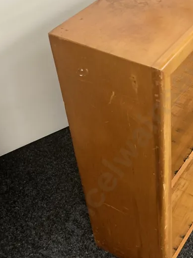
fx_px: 409
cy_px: 103
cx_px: 166
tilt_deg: -40.7
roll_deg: -2.4
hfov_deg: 25.9
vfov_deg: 34.8
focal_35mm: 55
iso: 160
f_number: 1.8
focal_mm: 3.99
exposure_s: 1/50
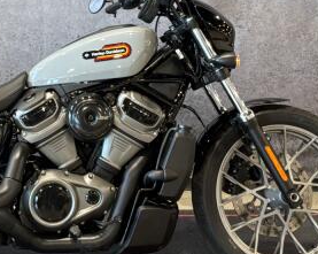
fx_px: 743
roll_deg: +0.8
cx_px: 38
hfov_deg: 23.6
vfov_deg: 18.9
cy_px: 0
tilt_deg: -9.1
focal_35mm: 79
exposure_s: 1/60
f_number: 1.8
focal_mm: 3
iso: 80
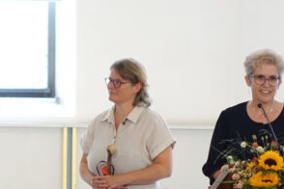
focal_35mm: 373
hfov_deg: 5.5
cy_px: 150
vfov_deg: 3.7
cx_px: 40
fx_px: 2942
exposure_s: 1/160
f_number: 2.8
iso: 800
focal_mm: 52.54
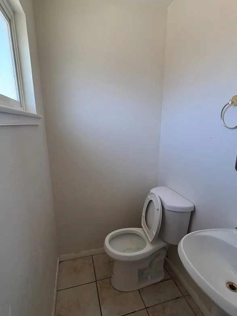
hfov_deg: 74.7
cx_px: 123
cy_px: 162
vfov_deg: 91.0
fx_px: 155
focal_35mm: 17
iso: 80
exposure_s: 1/120
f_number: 2.2
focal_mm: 2.2
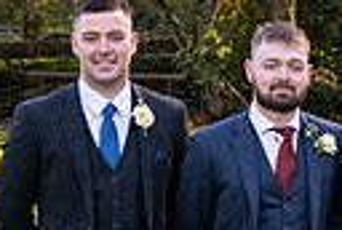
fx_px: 1724
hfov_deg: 10.9
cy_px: 151
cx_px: 502
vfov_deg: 7.6
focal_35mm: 181
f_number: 6.3
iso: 500
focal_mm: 40
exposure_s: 1/160
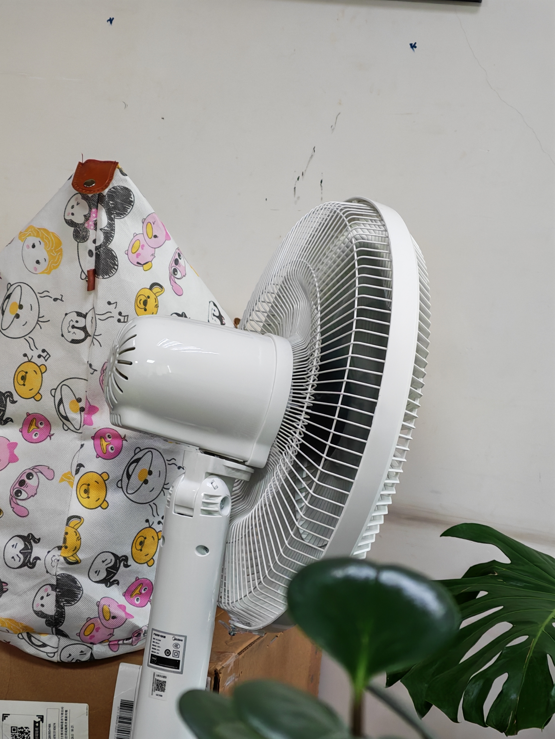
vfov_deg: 20.2
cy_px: 370
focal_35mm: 97
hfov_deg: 15.2
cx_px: 278
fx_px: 2074
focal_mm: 8.67
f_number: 2.4
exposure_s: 1/33
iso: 320
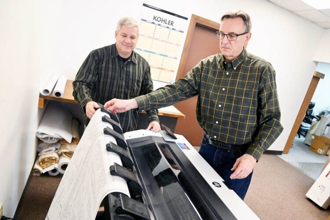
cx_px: 165
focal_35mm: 24
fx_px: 220
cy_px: 110
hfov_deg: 73.8
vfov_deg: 53.1
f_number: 5.6
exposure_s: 1/200
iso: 4500
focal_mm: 24
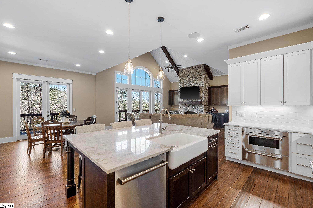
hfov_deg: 96.7
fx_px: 139
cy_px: 104
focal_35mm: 16
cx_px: 156
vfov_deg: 73.7
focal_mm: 16
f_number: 9
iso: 250
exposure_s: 1/5
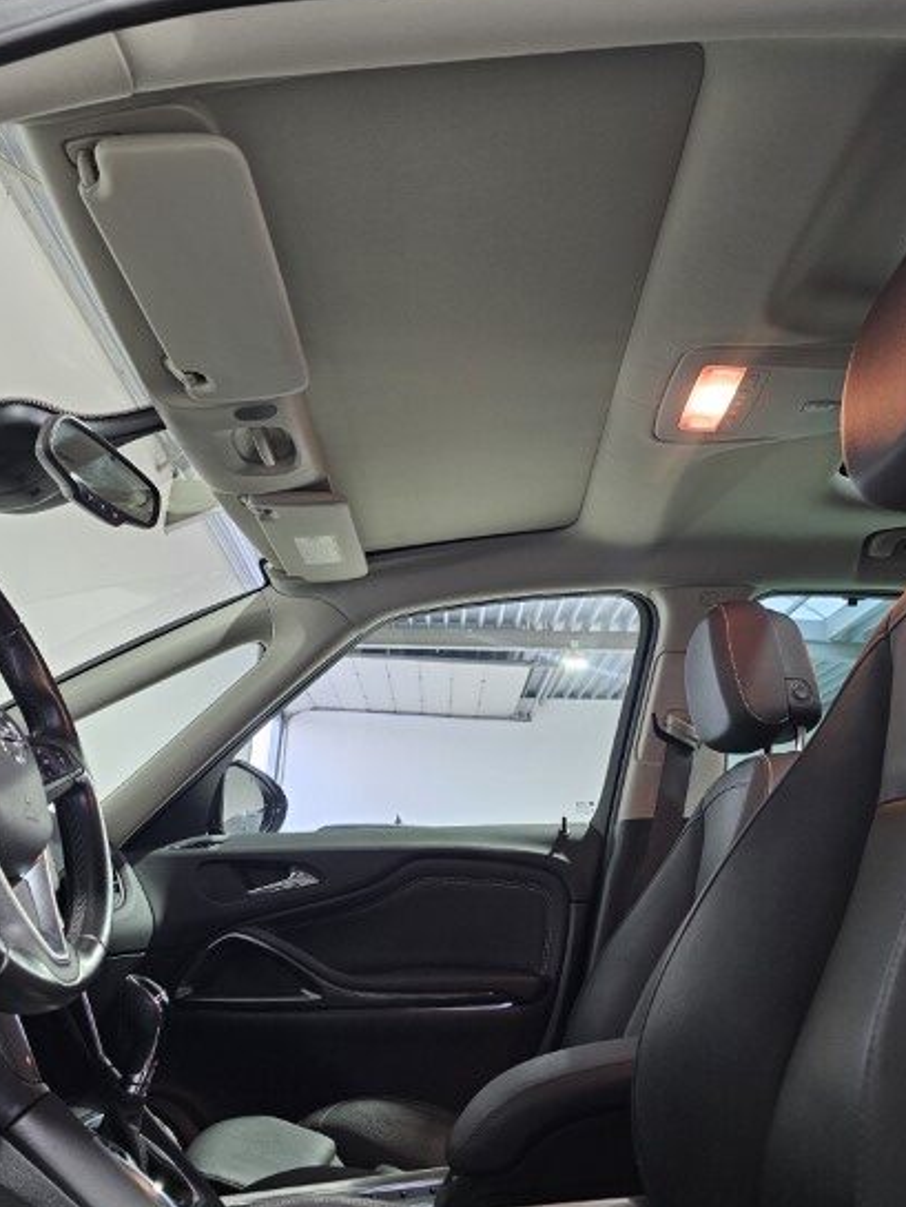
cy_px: 536
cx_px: 419
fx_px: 942
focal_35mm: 27
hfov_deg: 51.3
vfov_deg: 65.1
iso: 640
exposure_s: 1/100
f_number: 1.7
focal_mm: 6.3
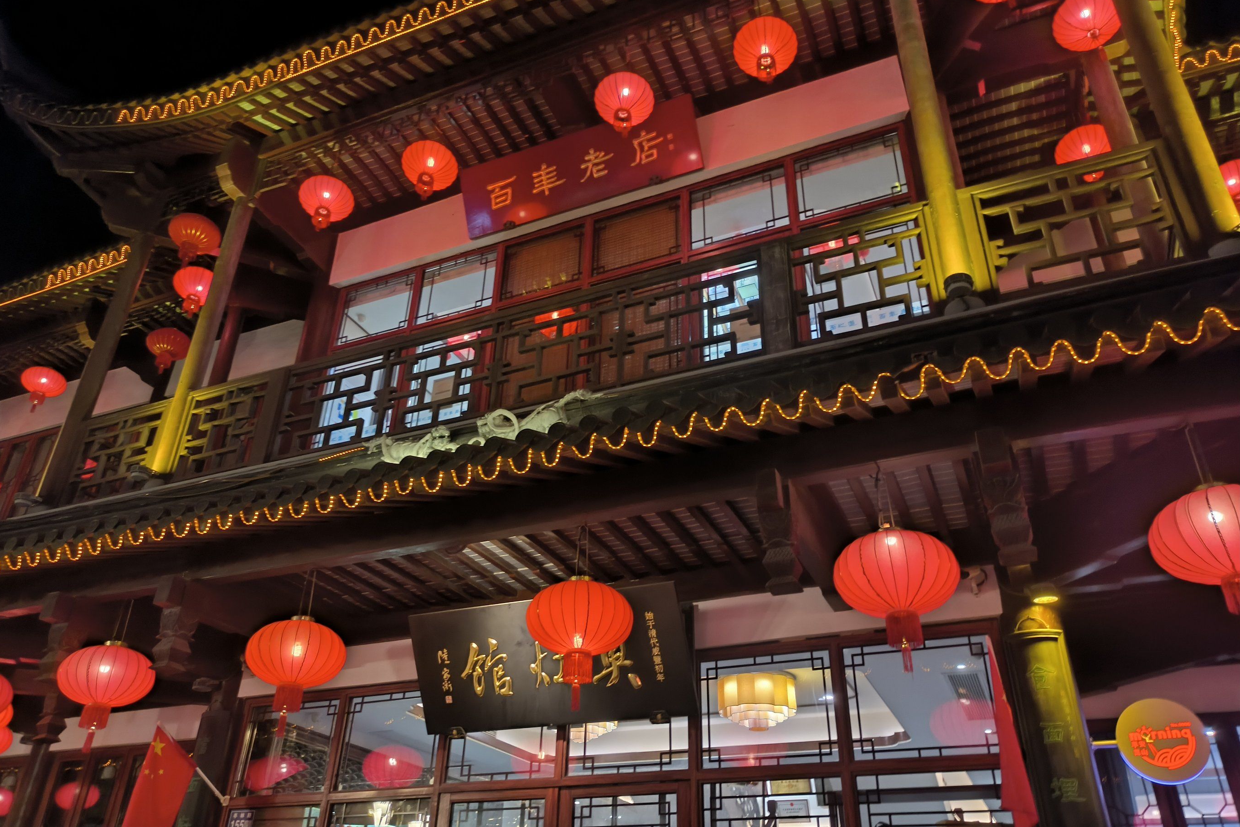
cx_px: 619
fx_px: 827
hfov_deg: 73.7
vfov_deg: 53.1
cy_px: 417
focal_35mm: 24
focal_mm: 4.69
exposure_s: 1/25
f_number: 1.79
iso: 501
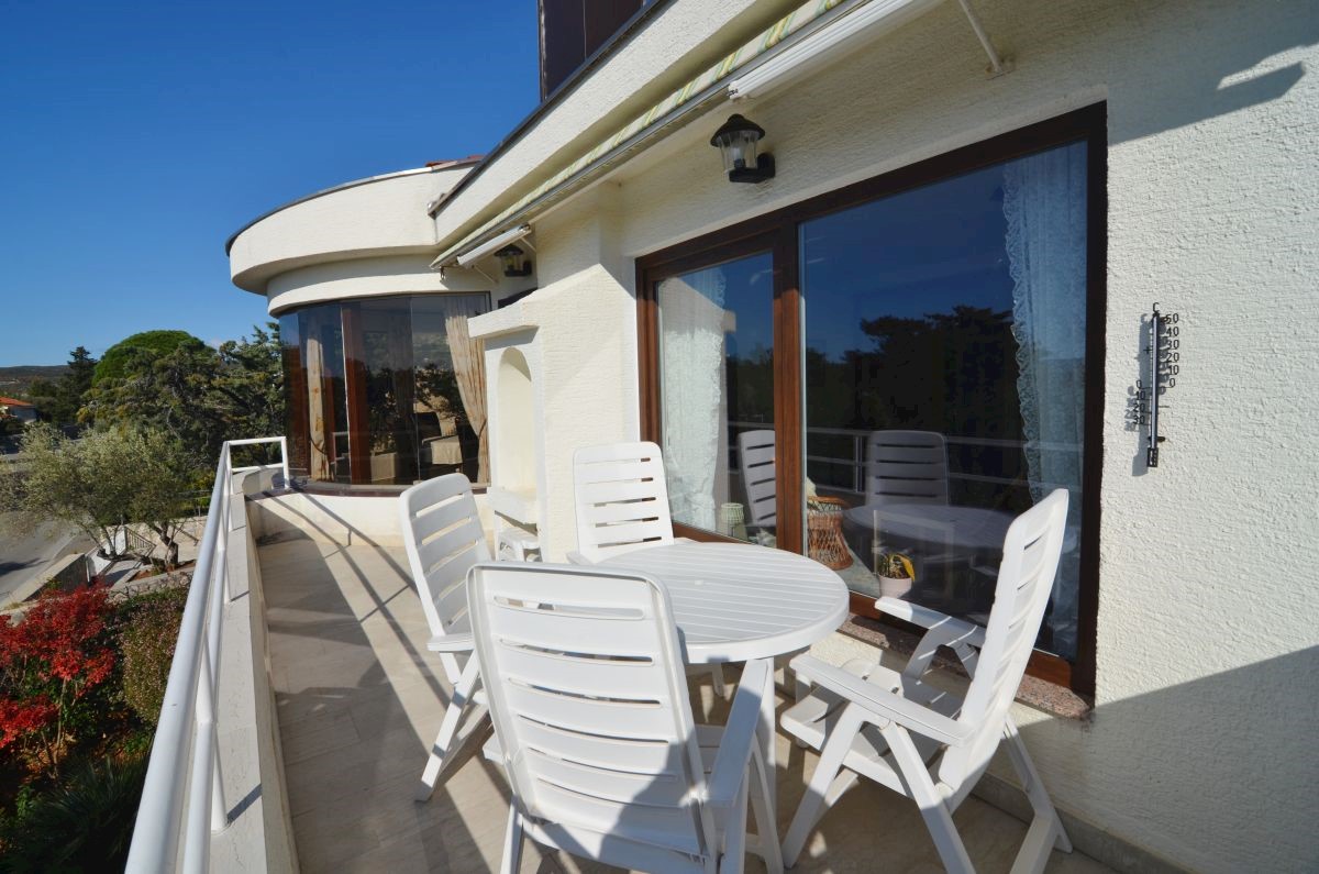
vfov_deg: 71.8
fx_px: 603
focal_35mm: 16
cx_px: 660
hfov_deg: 95.1
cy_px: 437
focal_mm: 11
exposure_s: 1/400
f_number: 10
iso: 100
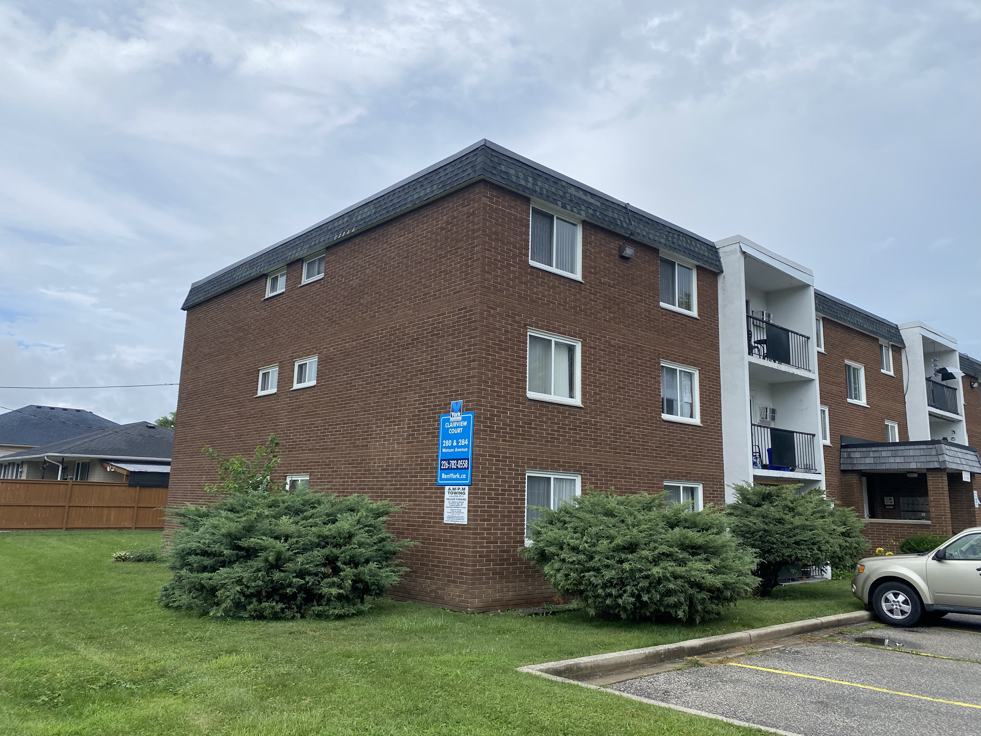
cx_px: 490
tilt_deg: +11.6
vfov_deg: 53.1
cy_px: 368
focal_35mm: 26
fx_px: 737
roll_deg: -1.8
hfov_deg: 67.3
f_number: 1.8
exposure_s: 1/3731
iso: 32
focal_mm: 4.25
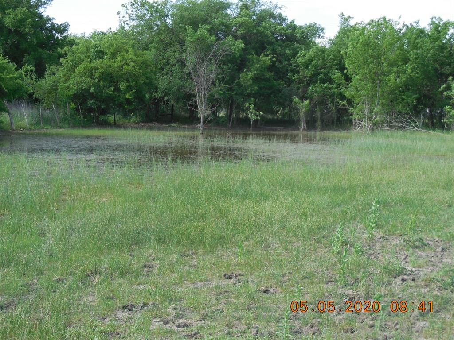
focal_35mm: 66
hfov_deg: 29.4
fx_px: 866
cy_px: 170
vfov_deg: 22.3
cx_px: 227
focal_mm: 10.9
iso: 125
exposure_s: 1/320
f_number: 4.2
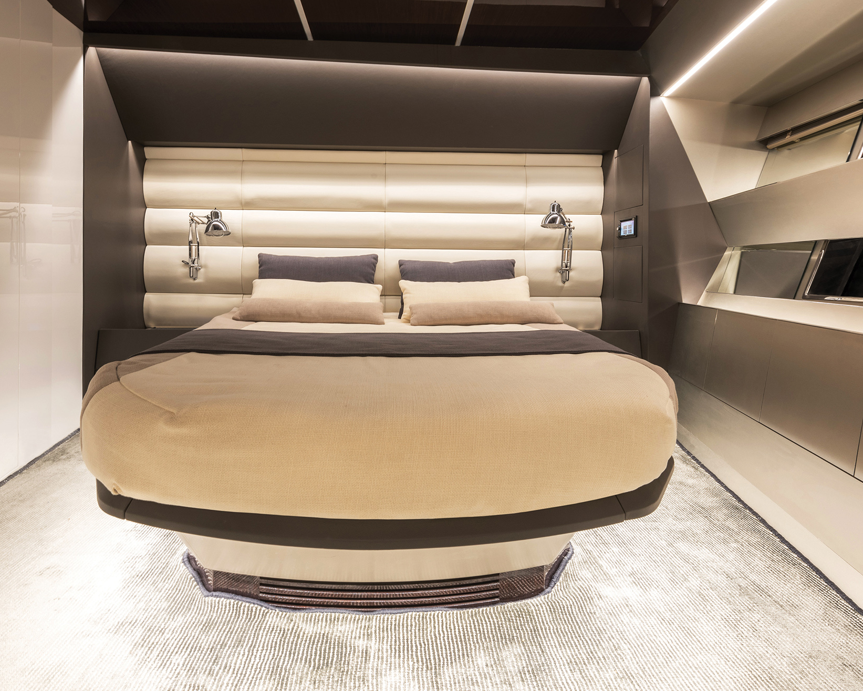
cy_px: 347
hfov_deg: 93.0
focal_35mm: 16
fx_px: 409
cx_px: 410
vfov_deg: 80.4
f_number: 14
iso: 200
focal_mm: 14
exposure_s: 1/1.25
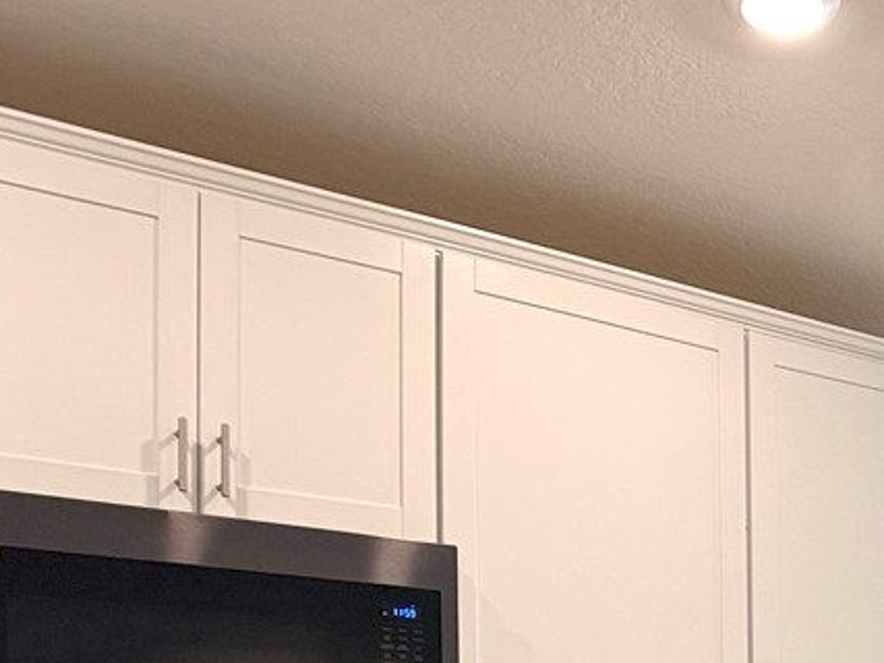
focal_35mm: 90
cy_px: 862
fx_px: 2298
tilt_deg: -0.2
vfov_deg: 15.6
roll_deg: +0.2
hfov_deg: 19.5
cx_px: 1248
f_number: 1.78
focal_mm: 6.76
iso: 160
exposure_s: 1/139
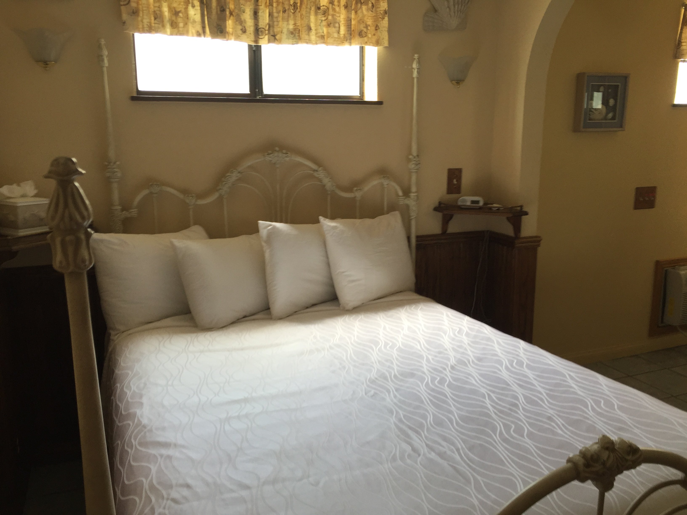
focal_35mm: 29
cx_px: 344
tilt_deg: -16.7
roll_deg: +1.1
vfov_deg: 48.2
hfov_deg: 61.7
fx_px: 576
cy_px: 258
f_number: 2.2
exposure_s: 1/60
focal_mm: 4.15
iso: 40
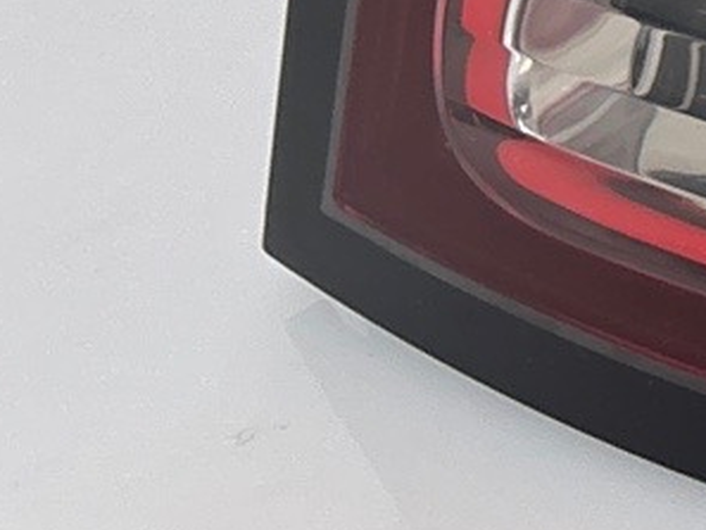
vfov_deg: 7.9
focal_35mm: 168
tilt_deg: -18.1
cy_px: -939
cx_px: 1999
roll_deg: +4.9
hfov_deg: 9.6
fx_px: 3428
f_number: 1.6
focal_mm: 5.96
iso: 80
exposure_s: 1/50
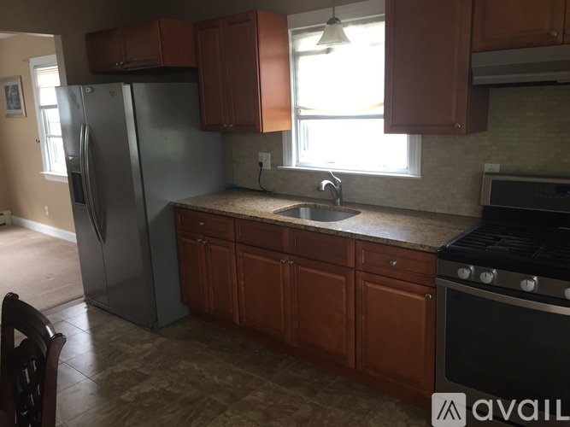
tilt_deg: -12.7
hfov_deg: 61.7
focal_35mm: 29
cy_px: 214
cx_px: 285
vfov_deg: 48.2
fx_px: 477
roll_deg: +2.4
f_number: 2.2
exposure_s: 1/30
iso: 50
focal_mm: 4.15
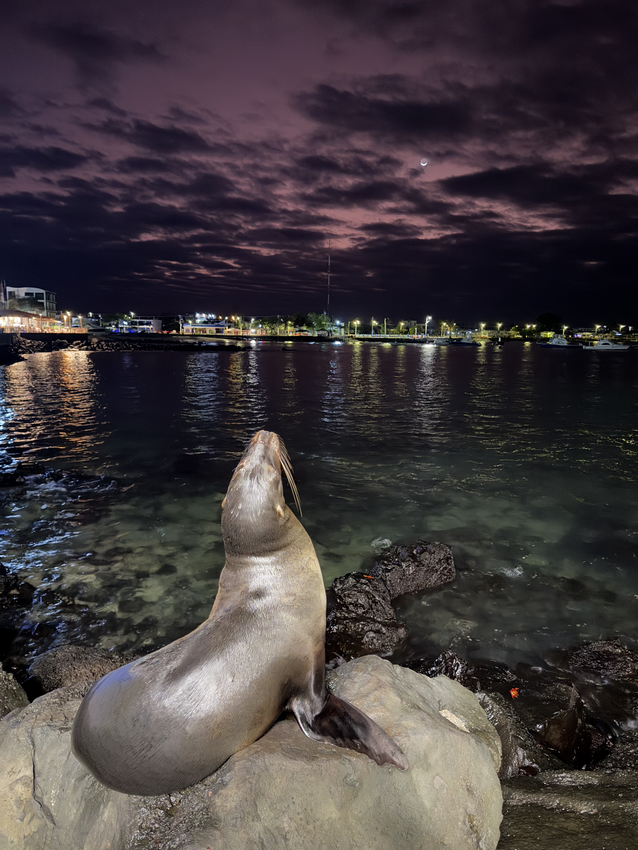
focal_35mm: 24
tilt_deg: -9.0
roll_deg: -0.6
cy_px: 425
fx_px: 590
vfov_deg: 71.6
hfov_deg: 56.8
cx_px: 319
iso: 1600
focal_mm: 6.76
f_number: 1.78
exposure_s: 1/9
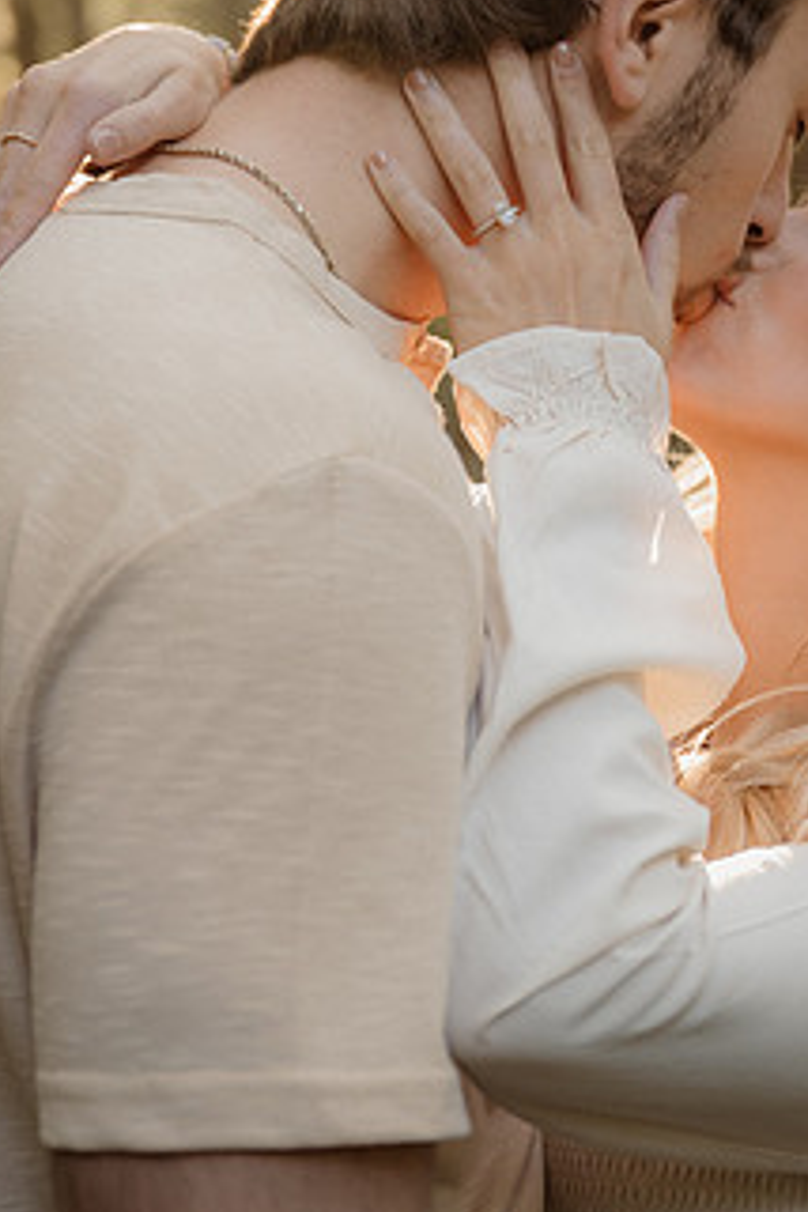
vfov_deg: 21.6
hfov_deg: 14.5
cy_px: 396
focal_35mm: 94
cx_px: 483
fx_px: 3164
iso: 500
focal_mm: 45
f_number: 2.8
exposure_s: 1/125
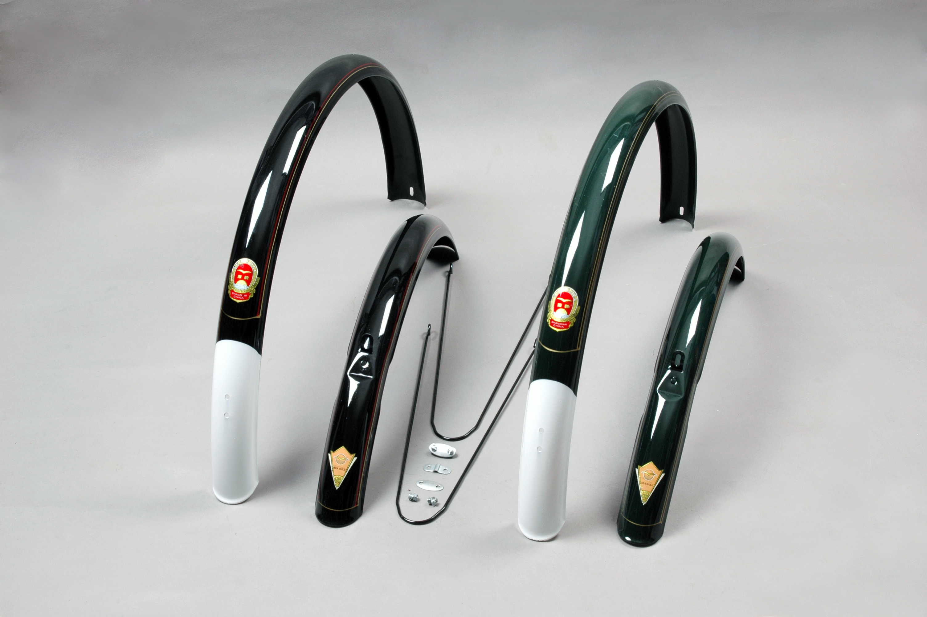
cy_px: 308
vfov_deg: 22.6
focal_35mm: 60
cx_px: 464
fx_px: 1544
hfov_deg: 33.4
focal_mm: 40
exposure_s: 1/100
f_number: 16
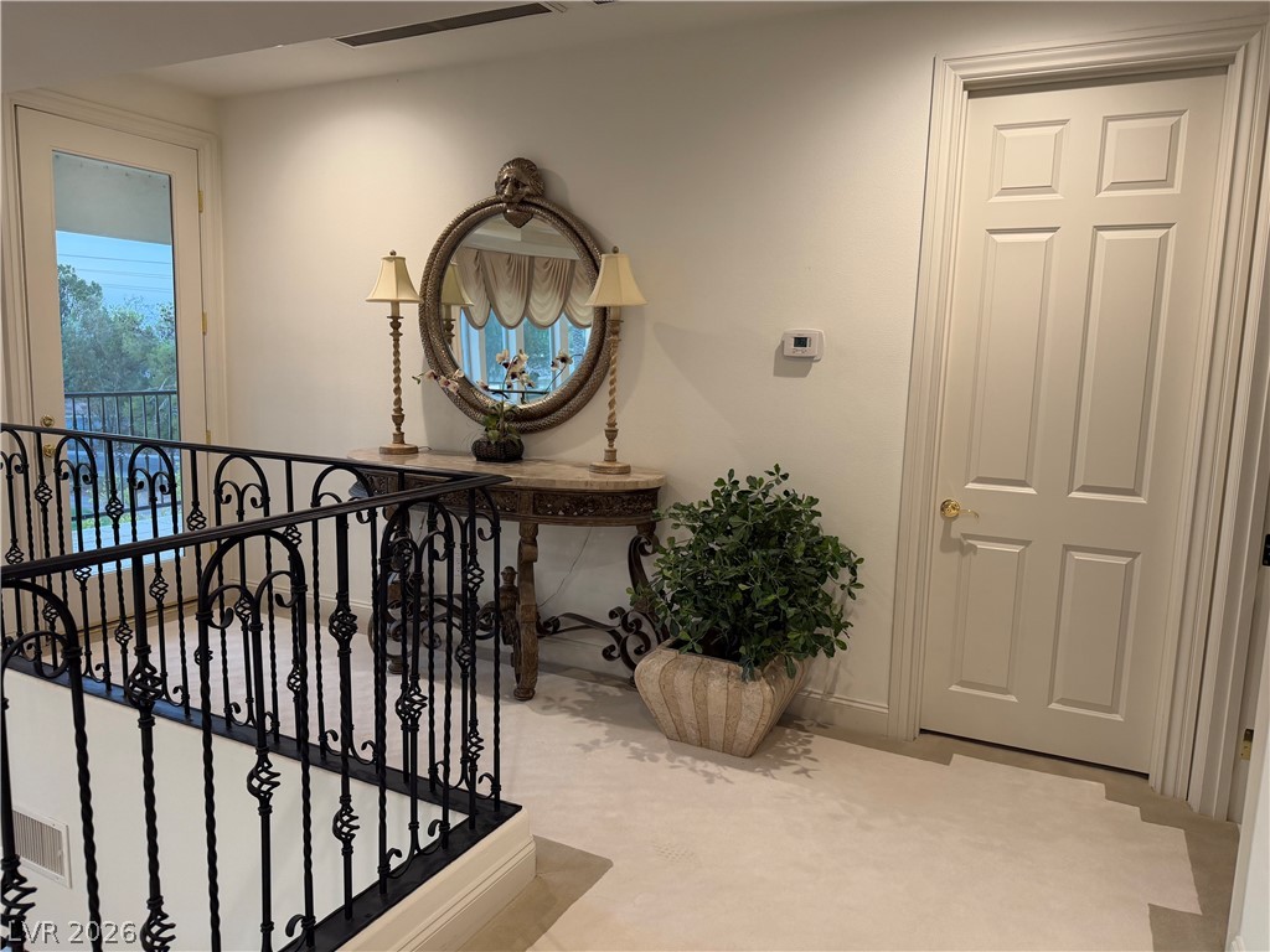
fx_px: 881
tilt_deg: -9.0
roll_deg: -0.9
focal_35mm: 24
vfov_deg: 56.8
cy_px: 476
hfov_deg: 71.6
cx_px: 635
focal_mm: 6.76
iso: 125
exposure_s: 1/60
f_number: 1.78
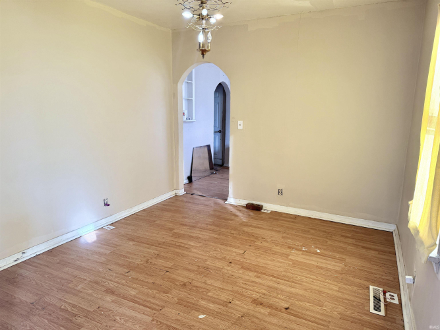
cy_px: 165
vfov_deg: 56.8
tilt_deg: -10.5
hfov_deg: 71.6
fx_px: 305
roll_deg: -0.8
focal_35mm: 24
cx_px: 220
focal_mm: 6.76
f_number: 1.78
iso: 125
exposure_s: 1/236
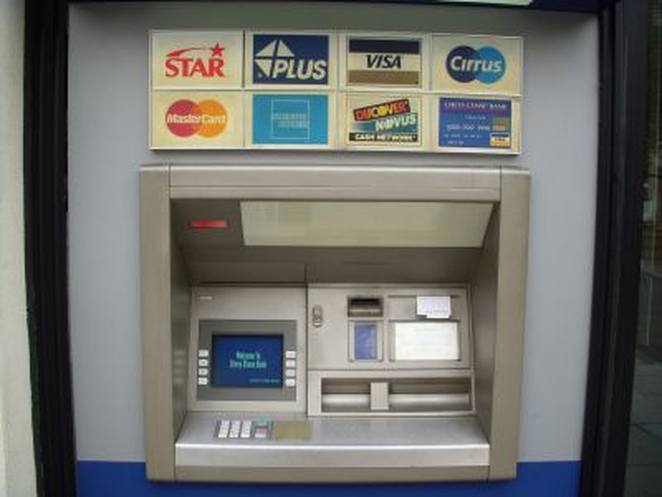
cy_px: 248
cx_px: 331
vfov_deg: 37.7
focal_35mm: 38
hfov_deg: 49.0
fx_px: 727
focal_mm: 6.3
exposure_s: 1/80
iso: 100
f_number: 3.3
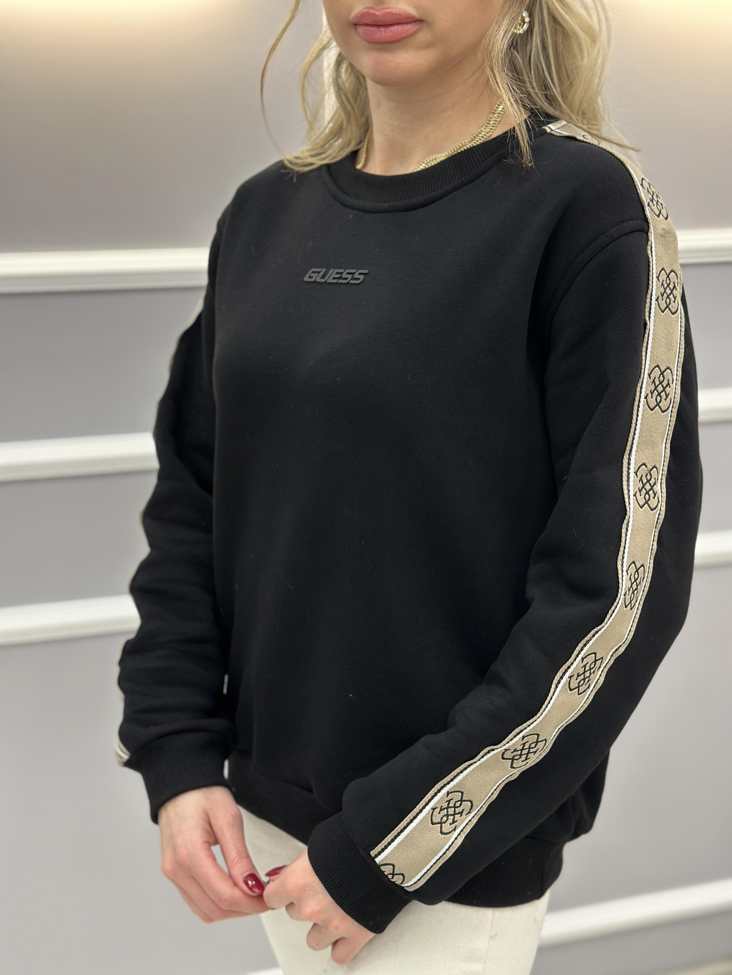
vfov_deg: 39.7
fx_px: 1353
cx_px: 366
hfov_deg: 30.3
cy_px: 488
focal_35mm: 48
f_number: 1.78
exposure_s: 1/100
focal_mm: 6.86
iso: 160
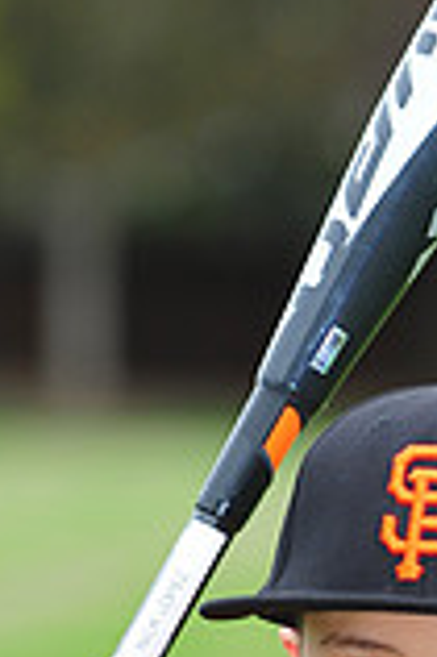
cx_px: 487
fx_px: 10401
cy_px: 890
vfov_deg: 3.6
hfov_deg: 2.4
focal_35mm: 570
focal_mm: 155
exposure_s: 1/320
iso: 400
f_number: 5
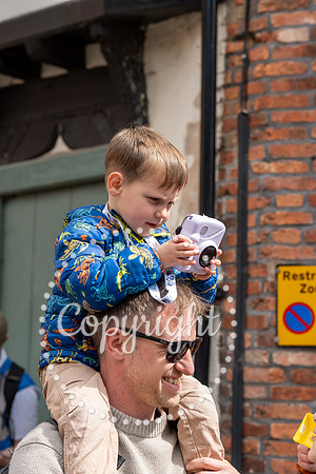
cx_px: 158
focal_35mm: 76
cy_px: 237
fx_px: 1001
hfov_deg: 17.9
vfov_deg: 26.7
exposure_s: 1/1000
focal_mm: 76
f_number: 5
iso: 500
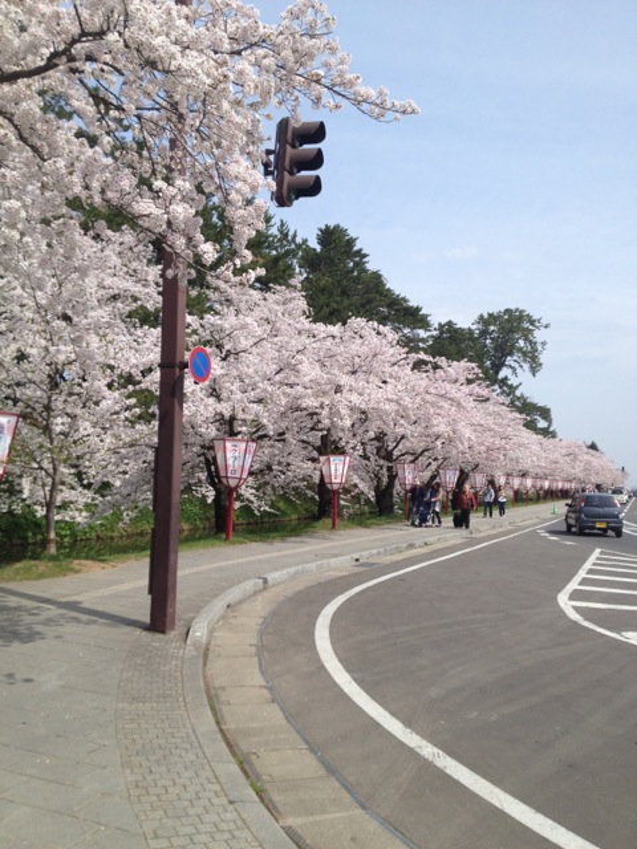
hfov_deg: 40.7
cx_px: 318
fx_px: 859
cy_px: 424
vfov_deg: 52.6
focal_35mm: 35
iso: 64
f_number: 2.4
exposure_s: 1/1842
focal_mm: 4.28
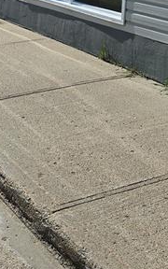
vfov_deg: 28.3
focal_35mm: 65
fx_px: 476
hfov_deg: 19.0
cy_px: -35
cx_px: -26
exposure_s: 1/3737
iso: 25
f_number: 1.8
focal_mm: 5.4
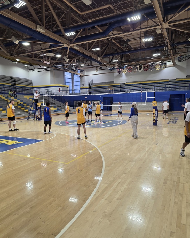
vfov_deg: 68.1
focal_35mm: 25
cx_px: 93
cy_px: 113
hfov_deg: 56.8
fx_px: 176
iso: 80
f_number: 1.7
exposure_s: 1/60.8
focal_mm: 6.25
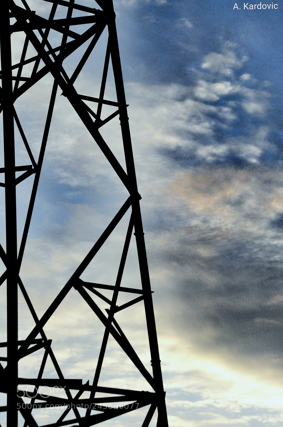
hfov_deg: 10.1
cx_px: 142
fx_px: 1596
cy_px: 214
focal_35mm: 135
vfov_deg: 15.2
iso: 3200
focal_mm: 90
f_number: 13
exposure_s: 1/1000
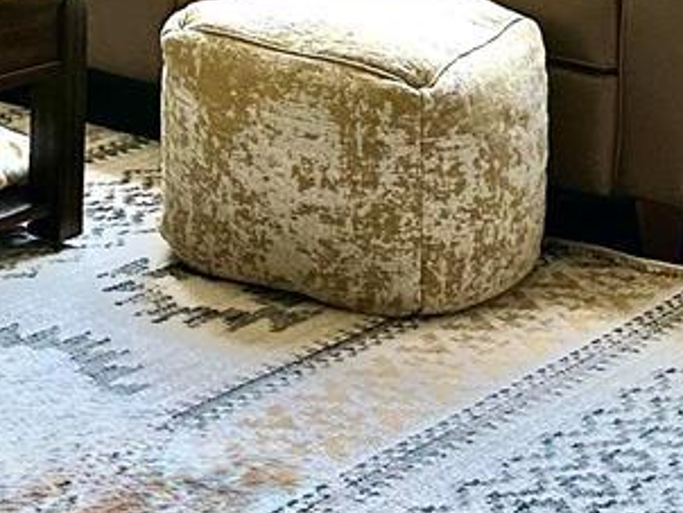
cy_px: -267
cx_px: -432
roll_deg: -0.8
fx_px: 2508
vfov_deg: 11.2
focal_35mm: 127
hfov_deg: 14.2
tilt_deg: -6.6
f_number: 1.78
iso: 200
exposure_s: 1/121
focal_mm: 6.86
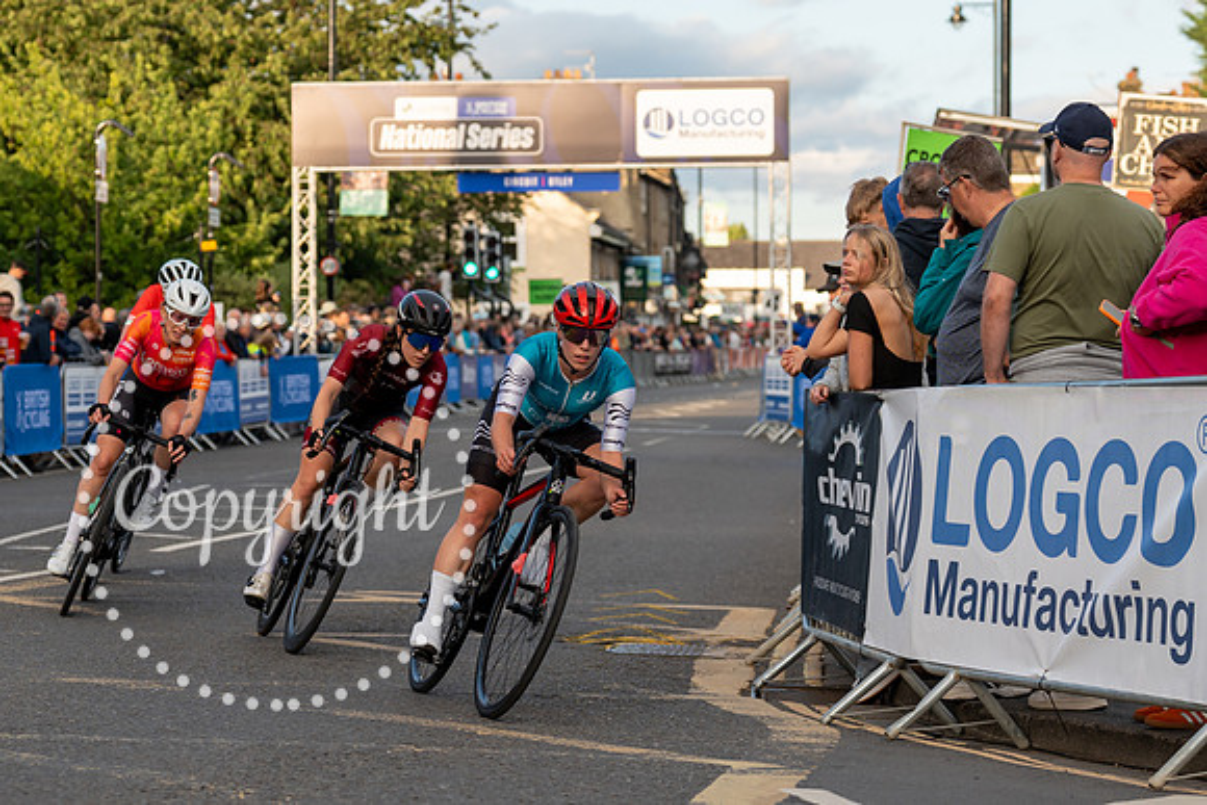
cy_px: 356
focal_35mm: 108
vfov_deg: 12.7
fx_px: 3615
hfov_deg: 18.9
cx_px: 404
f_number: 3.5
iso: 320
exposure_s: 1/800
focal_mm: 70
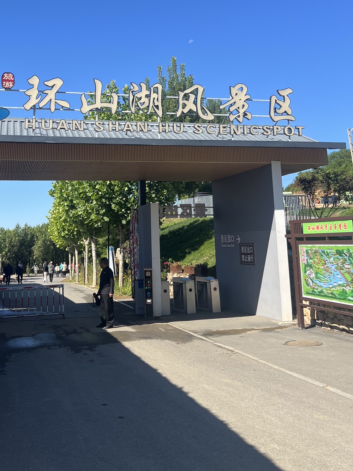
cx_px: 129
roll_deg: +0.7
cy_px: 142
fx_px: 530
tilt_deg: +10.8
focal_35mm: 39
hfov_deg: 36.6
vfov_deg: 46.8
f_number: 1.5
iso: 50
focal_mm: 5.7
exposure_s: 1/2994
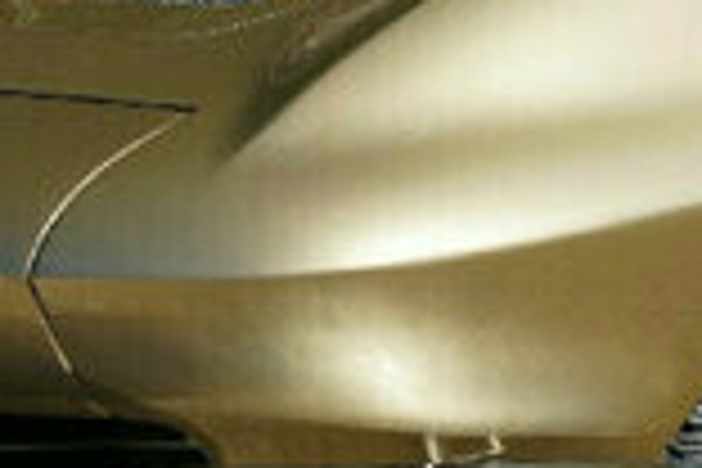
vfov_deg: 3.8
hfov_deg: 5.7
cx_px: 680
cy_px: -14
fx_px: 7088
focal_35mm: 364
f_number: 5.6
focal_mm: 47.2
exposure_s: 1/320
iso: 100
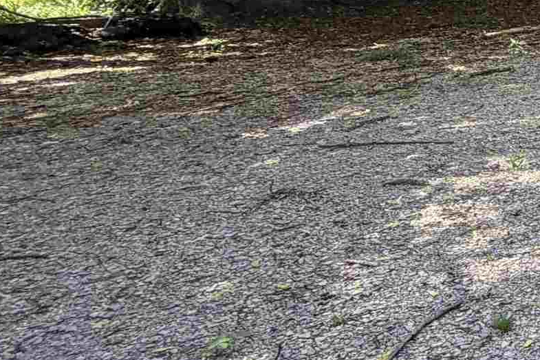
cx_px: 1048
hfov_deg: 20.1
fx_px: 855
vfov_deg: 23.0
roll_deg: -0.2
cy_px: 17
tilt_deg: -8.3
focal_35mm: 57
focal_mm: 2.22
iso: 50
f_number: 2.2
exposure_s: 1/323
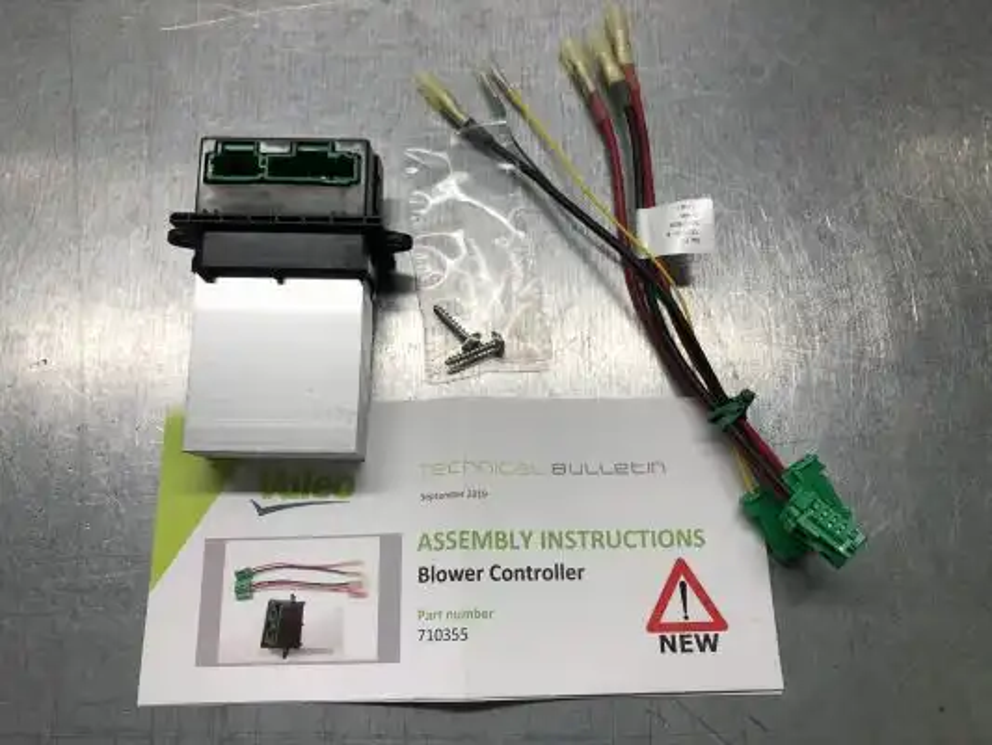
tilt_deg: -73.2
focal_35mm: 28
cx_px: 496
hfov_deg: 63.4
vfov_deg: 49.8
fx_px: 803
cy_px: 372
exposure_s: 1/100
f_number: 1.8
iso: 25
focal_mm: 3.99
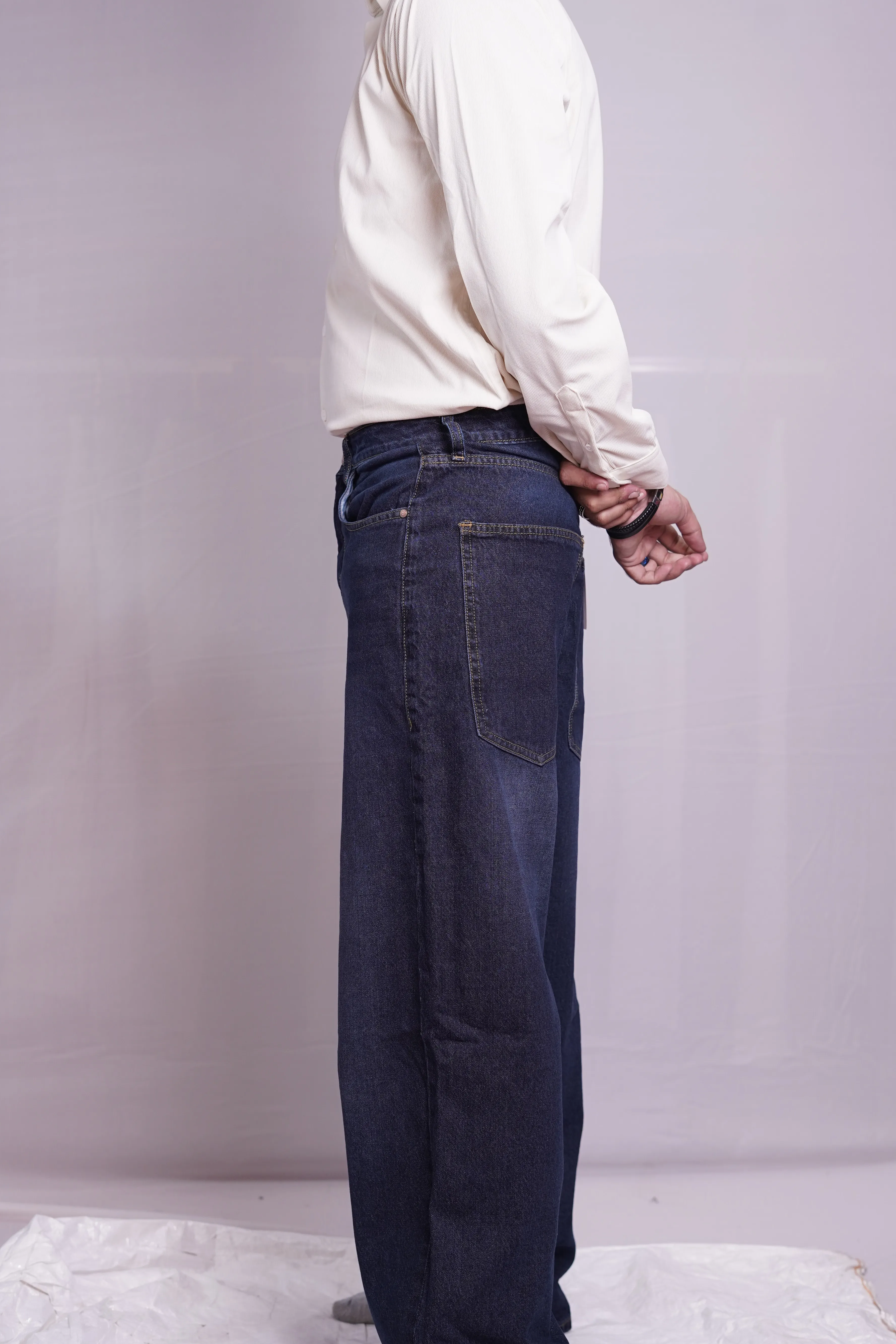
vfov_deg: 35.6
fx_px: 2091
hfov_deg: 24.2
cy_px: 729
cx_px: 443
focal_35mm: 56
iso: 640
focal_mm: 50
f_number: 3.5
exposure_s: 1/100
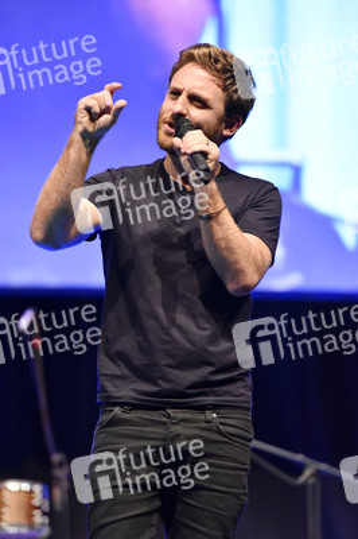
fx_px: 2988
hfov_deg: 6.9
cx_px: 179
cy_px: 270
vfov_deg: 10.3
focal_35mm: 200
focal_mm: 200
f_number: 4
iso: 3200
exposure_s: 1/125
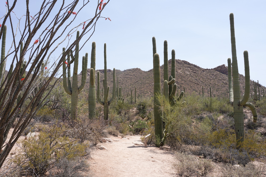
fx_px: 207
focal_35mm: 28
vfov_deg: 46.4
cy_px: 88
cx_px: 133
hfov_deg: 65.5
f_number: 20
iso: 100
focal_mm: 28
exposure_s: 1/80
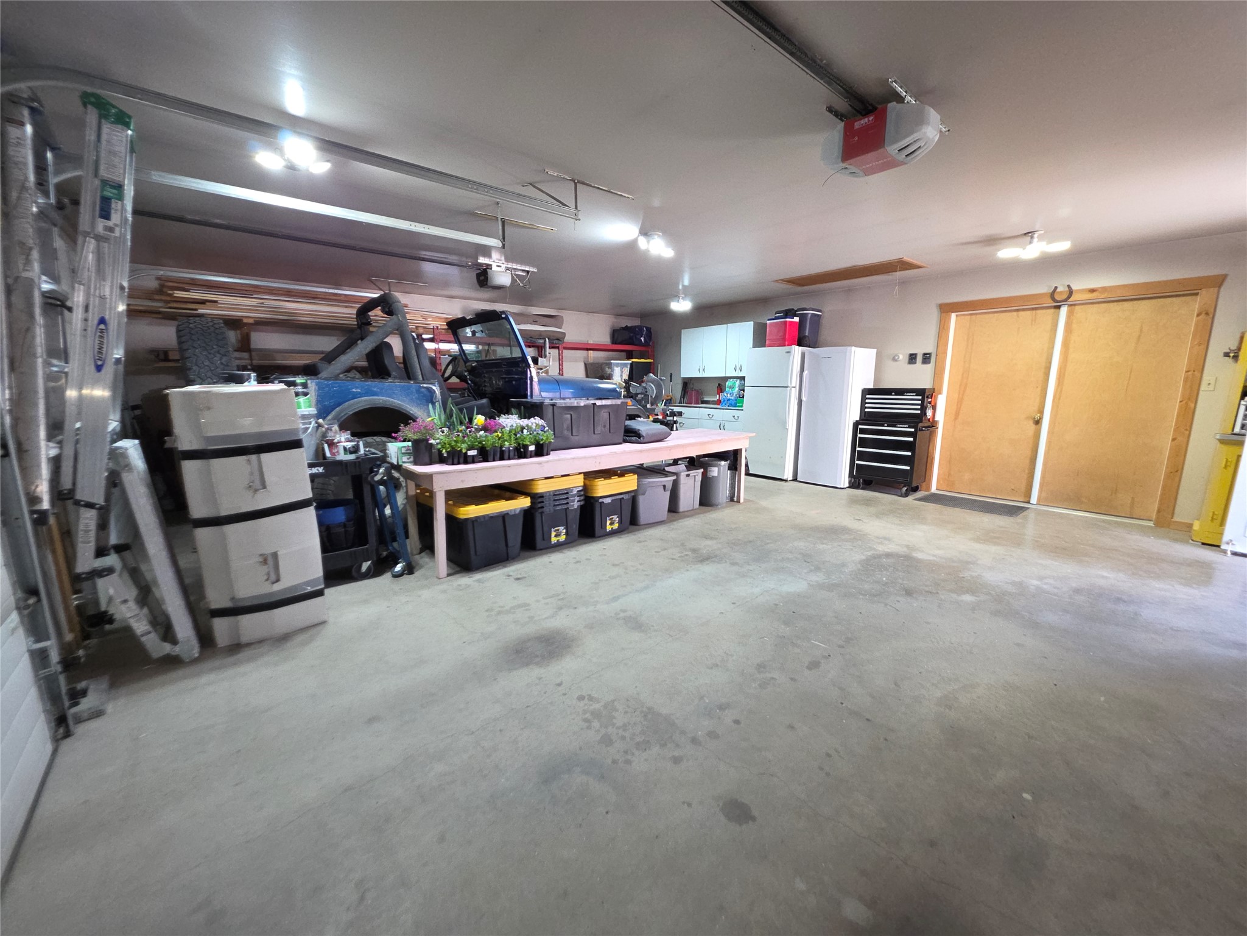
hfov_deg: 106.2
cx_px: 624
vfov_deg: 89.9
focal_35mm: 13
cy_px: 468
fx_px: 468
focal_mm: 2.2
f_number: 1.9
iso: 160
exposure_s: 1/60
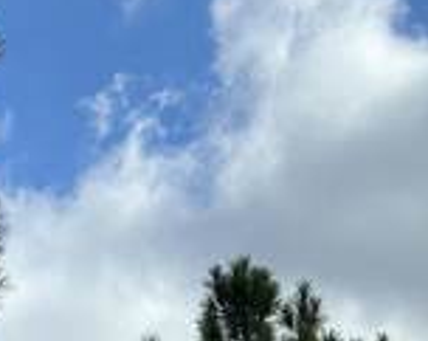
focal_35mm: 214
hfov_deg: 9.0
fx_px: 2706
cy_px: 1065
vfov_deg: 6.5
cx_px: 96
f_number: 1.64
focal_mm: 4.2
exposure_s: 1/1613
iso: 25
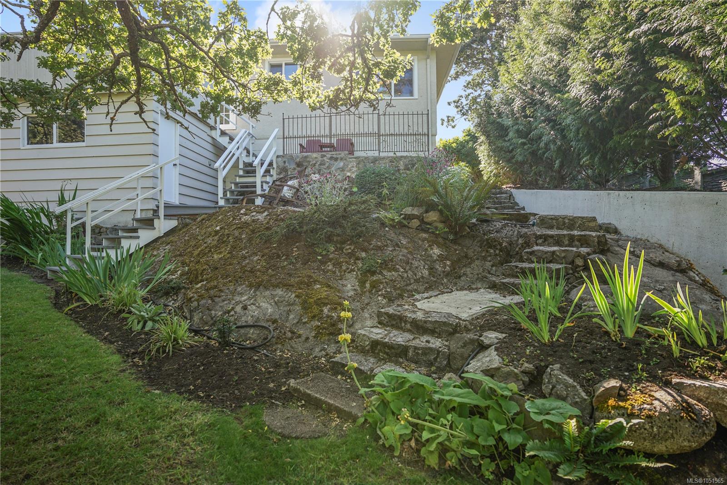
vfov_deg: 70.4
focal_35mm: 17
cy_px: 242
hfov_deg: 93.3
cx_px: 364
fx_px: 343
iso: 125
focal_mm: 17
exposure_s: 1/250
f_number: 2.8
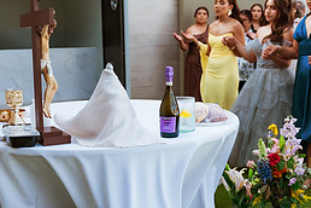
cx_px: 137
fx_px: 466
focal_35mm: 54
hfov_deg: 36.8
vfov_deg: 25.0
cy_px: 119
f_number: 2.8
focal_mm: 24
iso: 100
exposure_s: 1/800
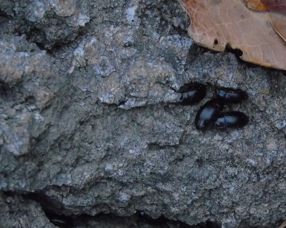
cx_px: 179
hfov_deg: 9.8
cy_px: 124
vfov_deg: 7.8
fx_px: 1667
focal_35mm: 197
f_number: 4.6
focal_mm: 22
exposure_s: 1/100
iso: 800
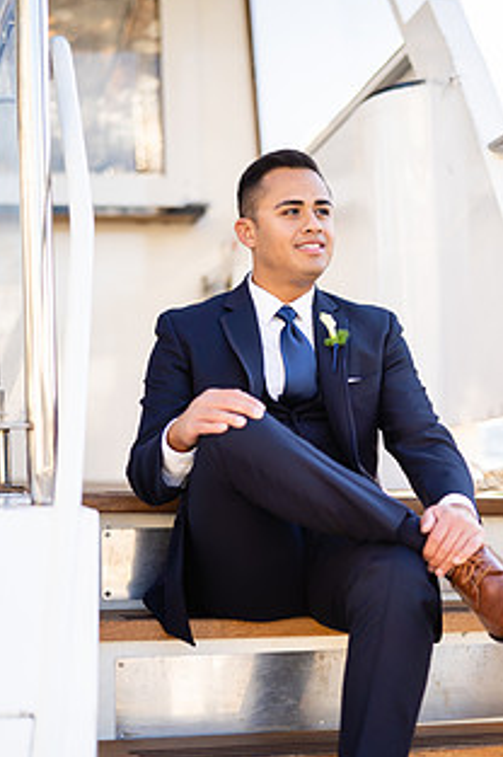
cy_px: 452
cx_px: 343
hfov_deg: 18.8
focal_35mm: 72
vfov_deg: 28.0
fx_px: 1512
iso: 160
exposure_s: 1/2000
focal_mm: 50
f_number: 1.4
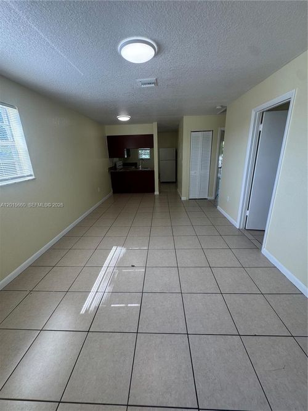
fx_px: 166
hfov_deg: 85.7
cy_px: 206
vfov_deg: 102.1
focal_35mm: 14
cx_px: 154
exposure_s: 1/120
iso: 64
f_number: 2.2
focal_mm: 2.22
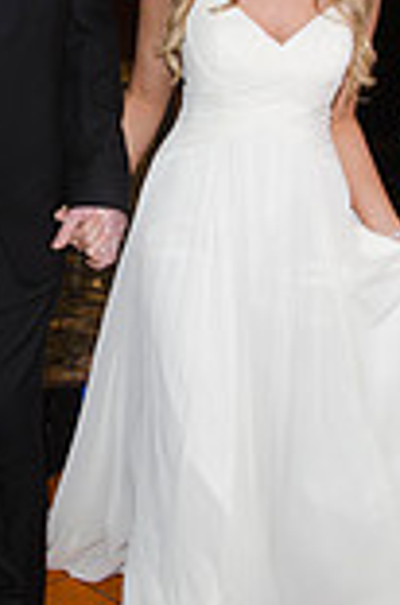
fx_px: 1309
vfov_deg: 25.7
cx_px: 113
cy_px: 147
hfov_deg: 17.3
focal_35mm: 78
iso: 400
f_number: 5.6
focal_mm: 18
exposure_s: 1/60
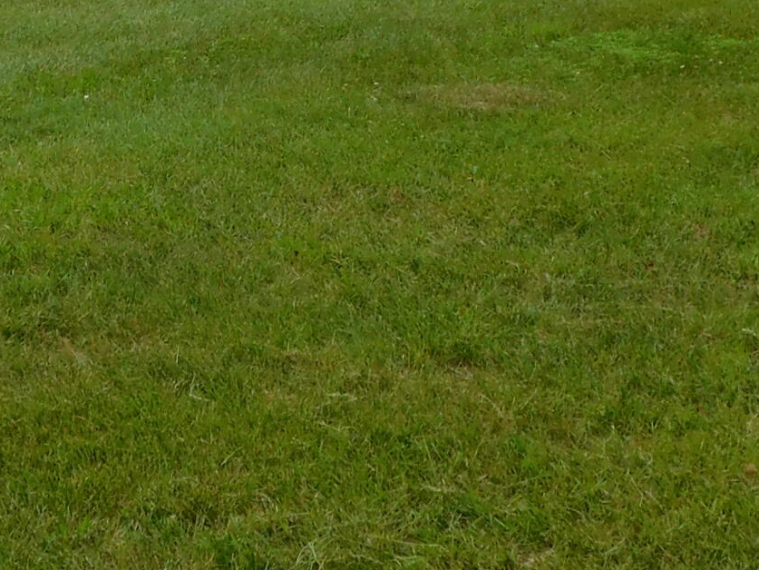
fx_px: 2829
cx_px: 74
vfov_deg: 11.3
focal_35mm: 129
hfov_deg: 15.1
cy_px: -102
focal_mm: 6.3
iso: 125
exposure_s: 1/800
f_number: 3.5
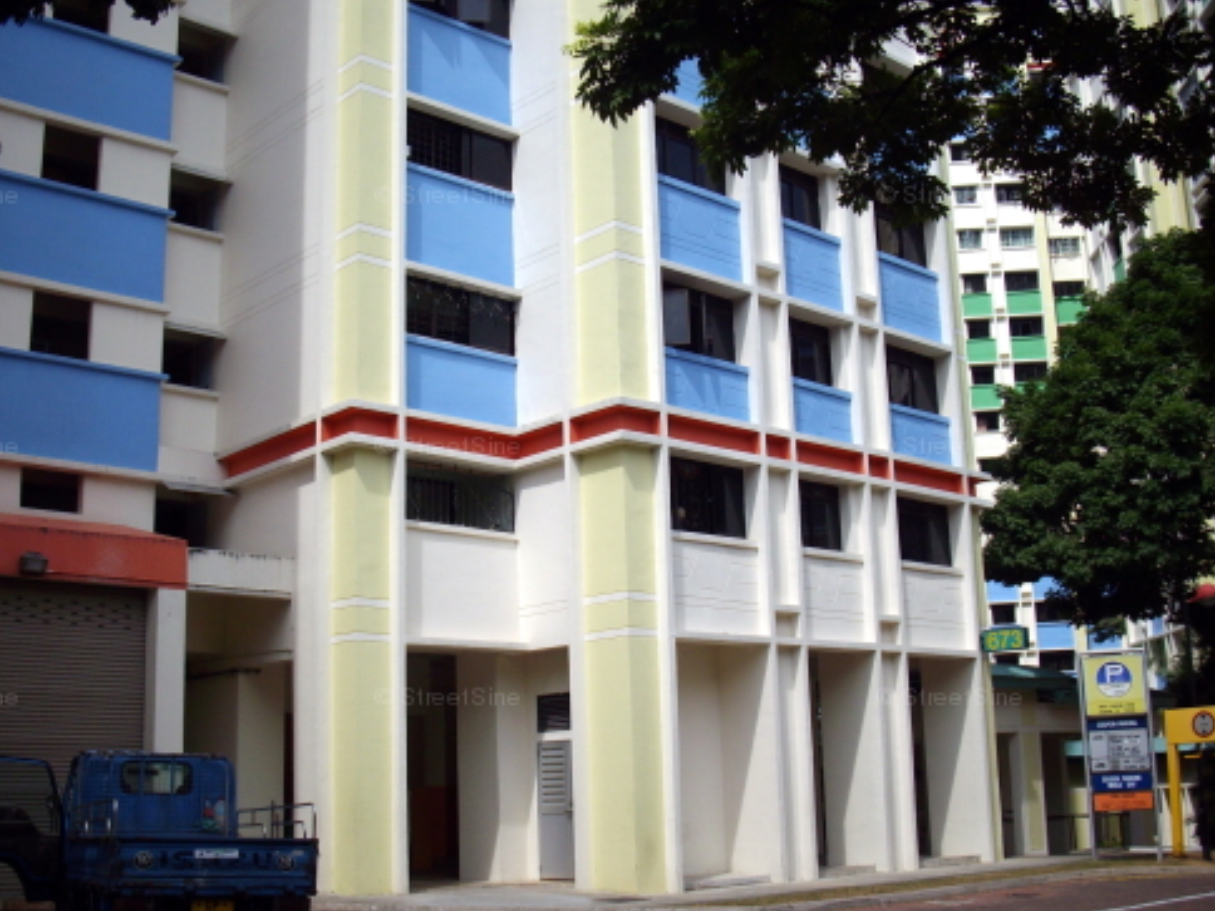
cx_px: 562
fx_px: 1474
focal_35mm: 42
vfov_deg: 34.3
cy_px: 449
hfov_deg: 44.8
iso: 80
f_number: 5.6
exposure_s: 1/500
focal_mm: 6.2
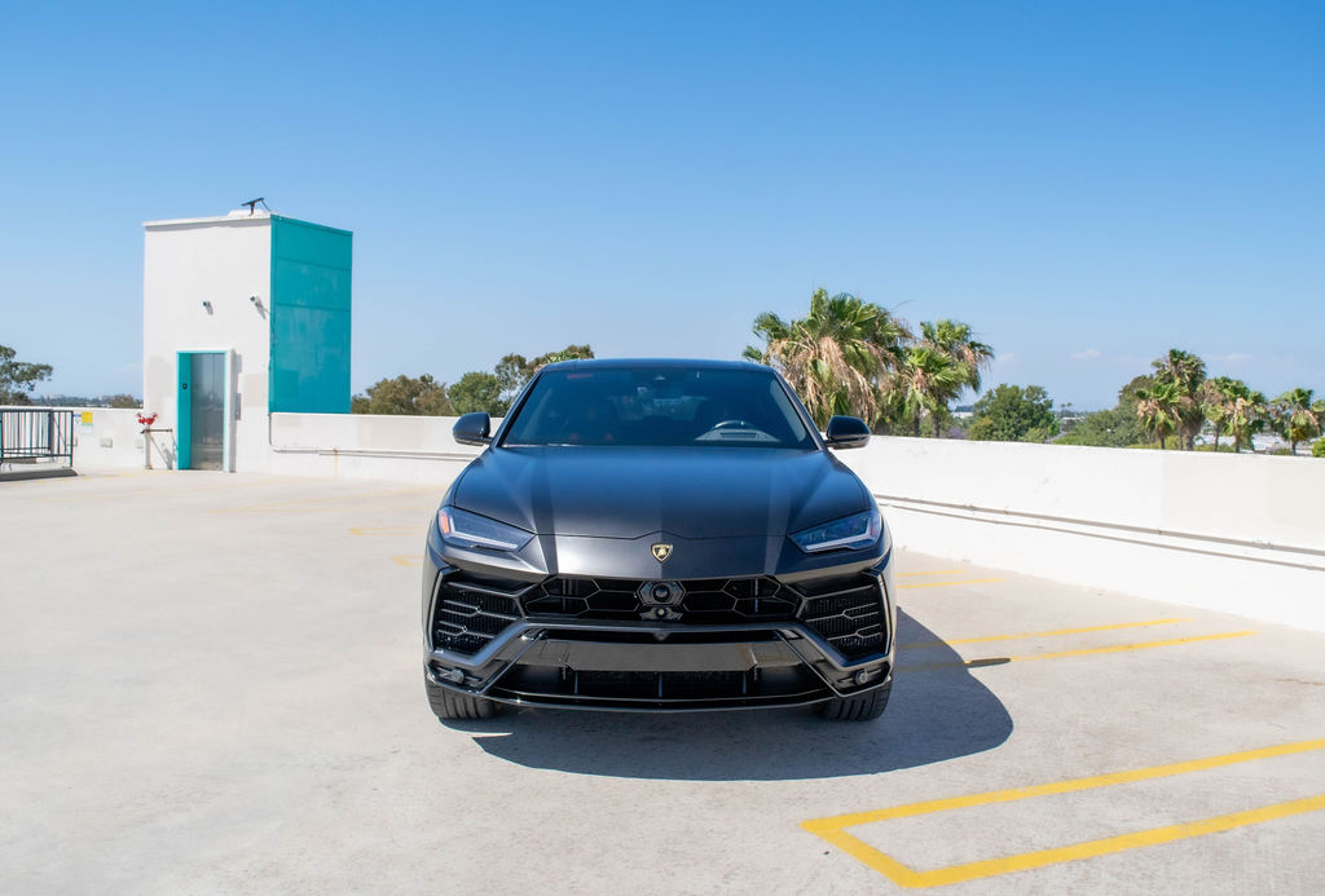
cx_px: 673
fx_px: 1208
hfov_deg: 57.5
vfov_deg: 40.7
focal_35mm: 33
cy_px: 448
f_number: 8
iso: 400
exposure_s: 1/2000
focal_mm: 21
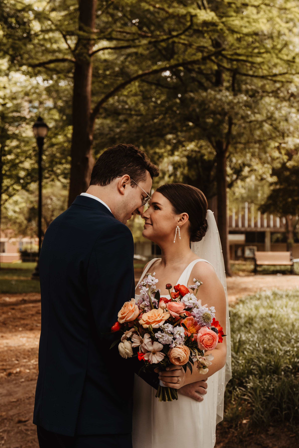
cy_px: 224
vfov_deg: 24.5
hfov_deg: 16.5
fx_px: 1034
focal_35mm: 83
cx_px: 150
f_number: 5.6
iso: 250
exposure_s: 1/125
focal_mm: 55
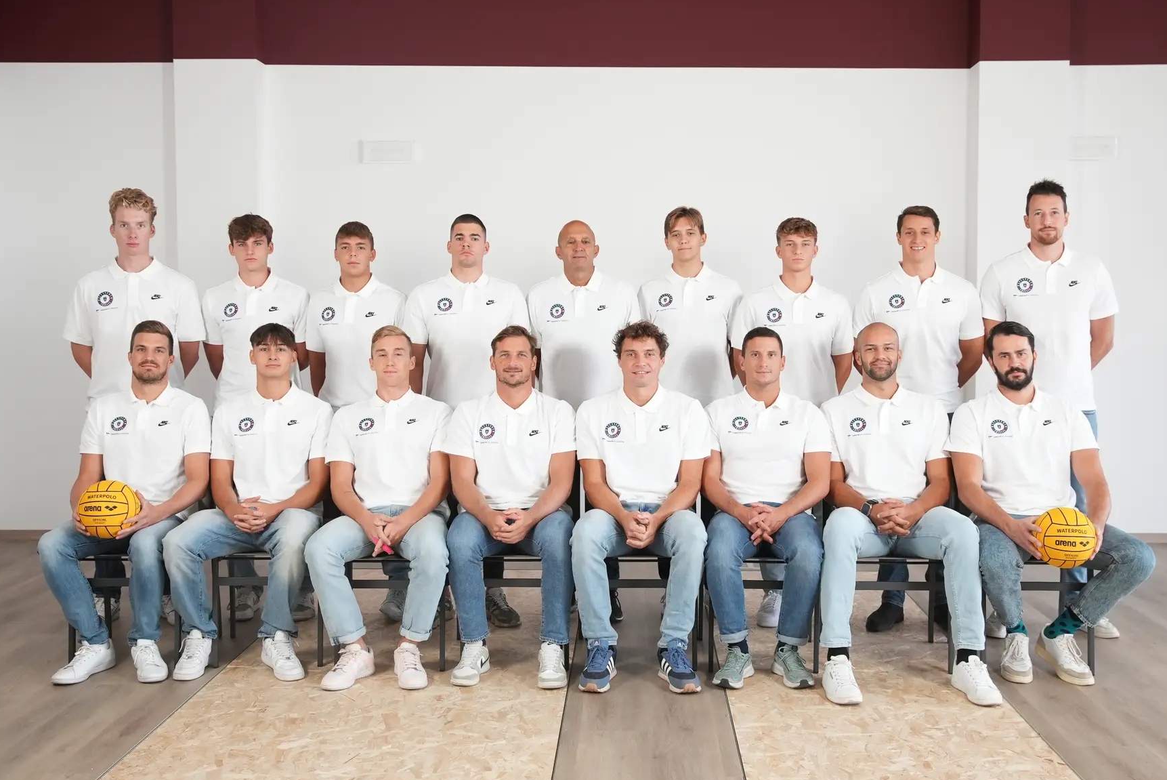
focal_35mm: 39
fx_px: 1265
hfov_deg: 49.5
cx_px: 611
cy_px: 377
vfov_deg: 34.3
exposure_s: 1/100
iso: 2500
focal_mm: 35
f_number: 4
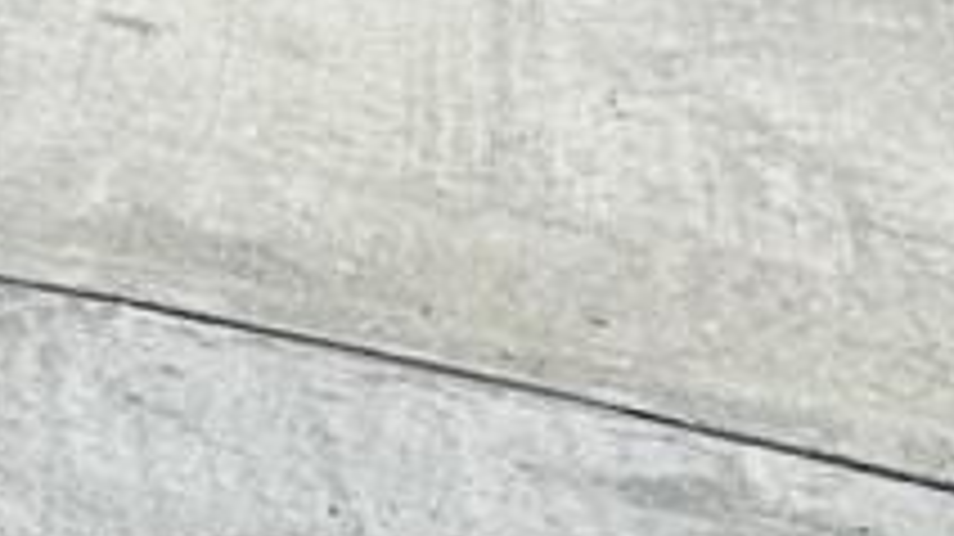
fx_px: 3641
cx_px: -1624
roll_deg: -0.4
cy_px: -1239
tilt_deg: +1.1
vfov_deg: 7.2
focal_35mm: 144
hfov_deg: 11.3
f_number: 2.2
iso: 50
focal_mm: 2.22
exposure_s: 1/4000
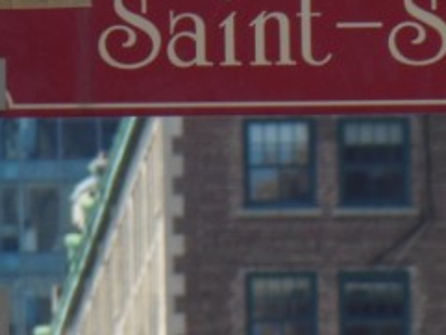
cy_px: 100
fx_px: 13690
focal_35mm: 1062
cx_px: 344
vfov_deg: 1.4
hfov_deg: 1.9
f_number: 5.8
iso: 125
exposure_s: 1/320
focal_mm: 45
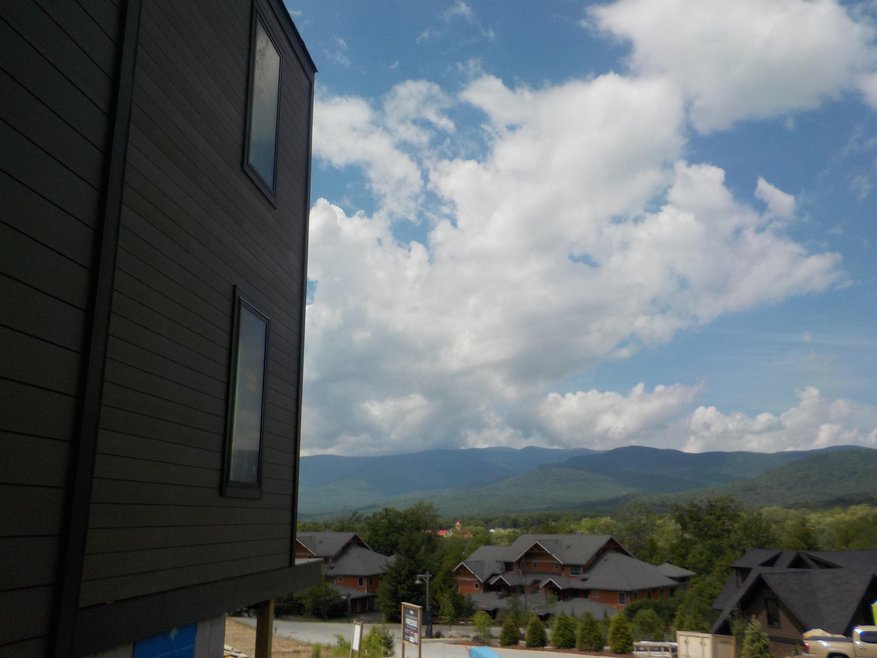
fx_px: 760
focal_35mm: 30
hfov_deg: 60.0
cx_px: 438
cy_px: 329
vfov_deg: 46.8
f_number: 3.3
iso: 125
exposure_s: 1/2000
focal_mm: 4.1
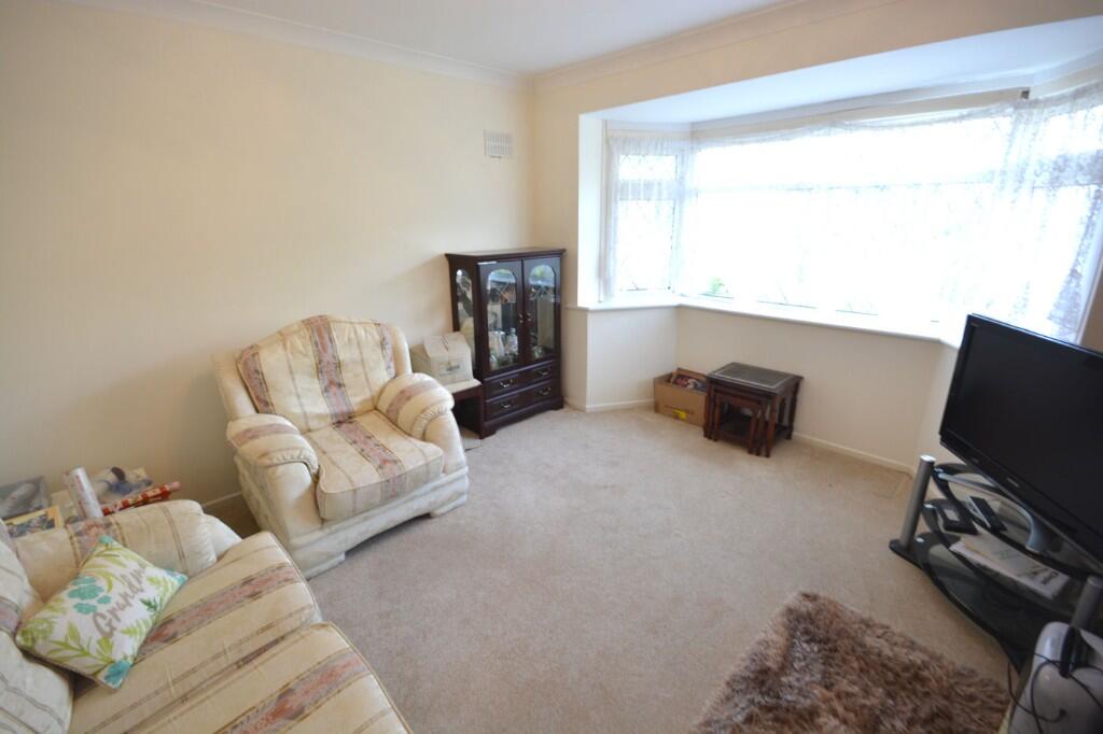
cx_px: 552
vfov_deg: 77.3
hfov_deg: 100.4
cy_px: 367
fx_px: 459
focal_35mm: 15
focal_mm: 10
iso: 400
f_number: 8
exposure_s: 1/15
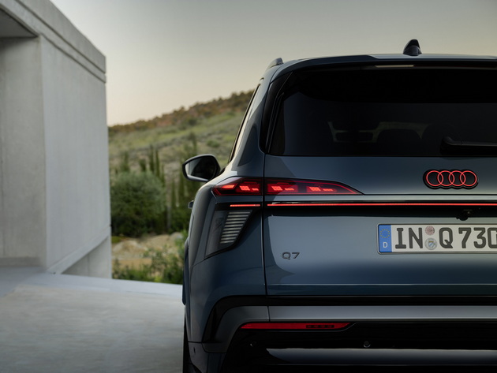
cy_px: 186
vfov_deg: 18.7
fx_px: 1135
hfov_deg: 24.7
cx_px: 248
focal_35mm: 79
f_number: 7.1
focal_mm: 100
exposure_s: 1/80
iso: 250
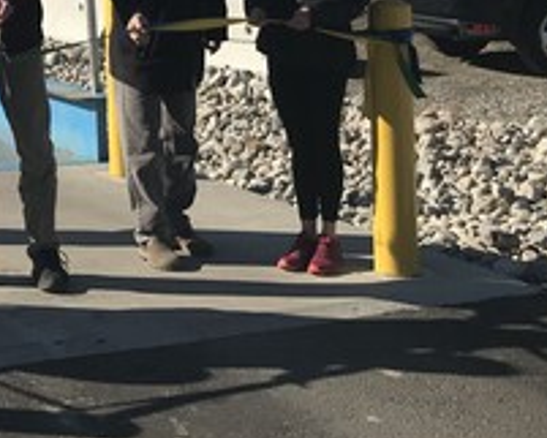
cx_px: -65
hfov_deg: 20.8
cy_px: -112
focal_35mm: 87
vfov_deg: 16.8
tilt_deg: -1.1
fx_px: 1409
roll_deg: +0.6
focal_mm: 3.99
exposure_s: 1/3425
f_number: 1.8
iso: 20
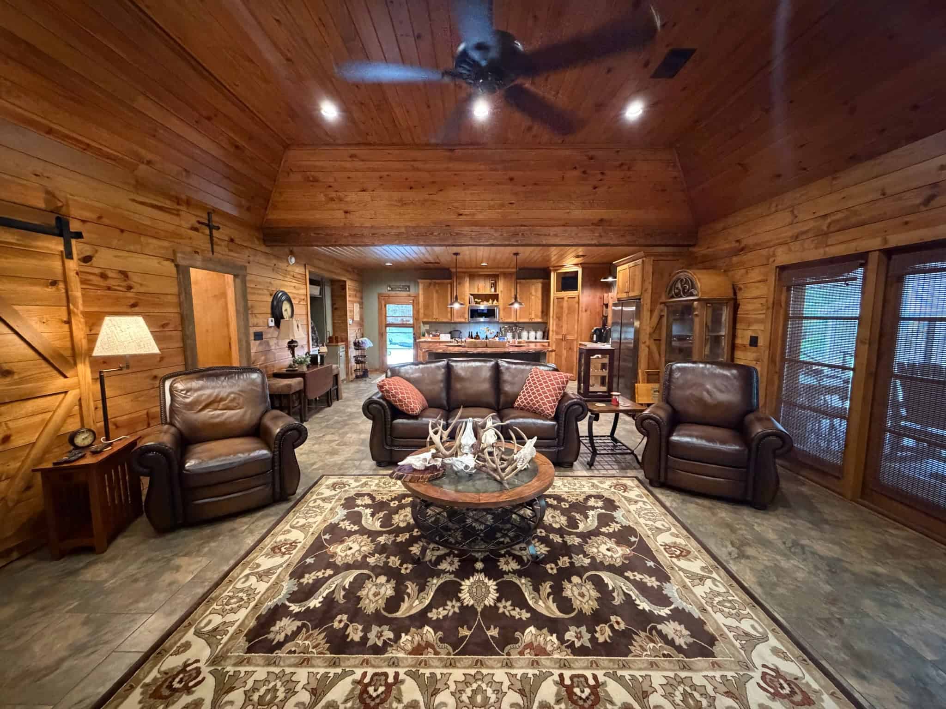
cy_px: 354
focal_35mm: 14
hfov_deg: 102.1
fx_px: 383
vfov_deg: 85.7
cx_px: 473
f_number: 2.2
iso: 1250
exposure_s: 1/40
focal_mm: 2.2
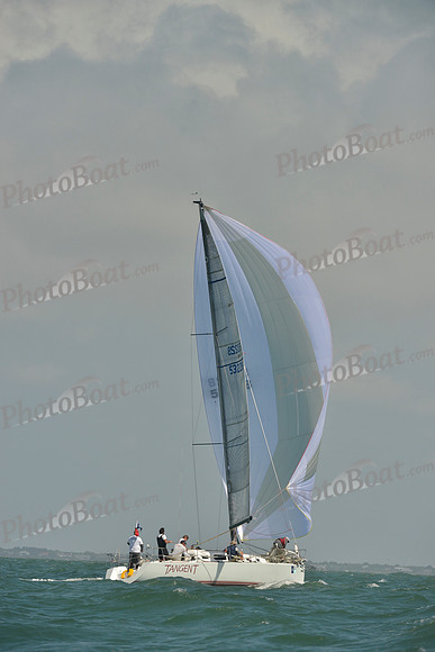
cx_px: 218
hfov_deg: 4.7
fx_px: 5253
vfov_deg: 7.1
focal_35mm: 290
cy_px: 326
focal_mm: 290
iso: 280
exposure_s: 1/1600
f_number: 9
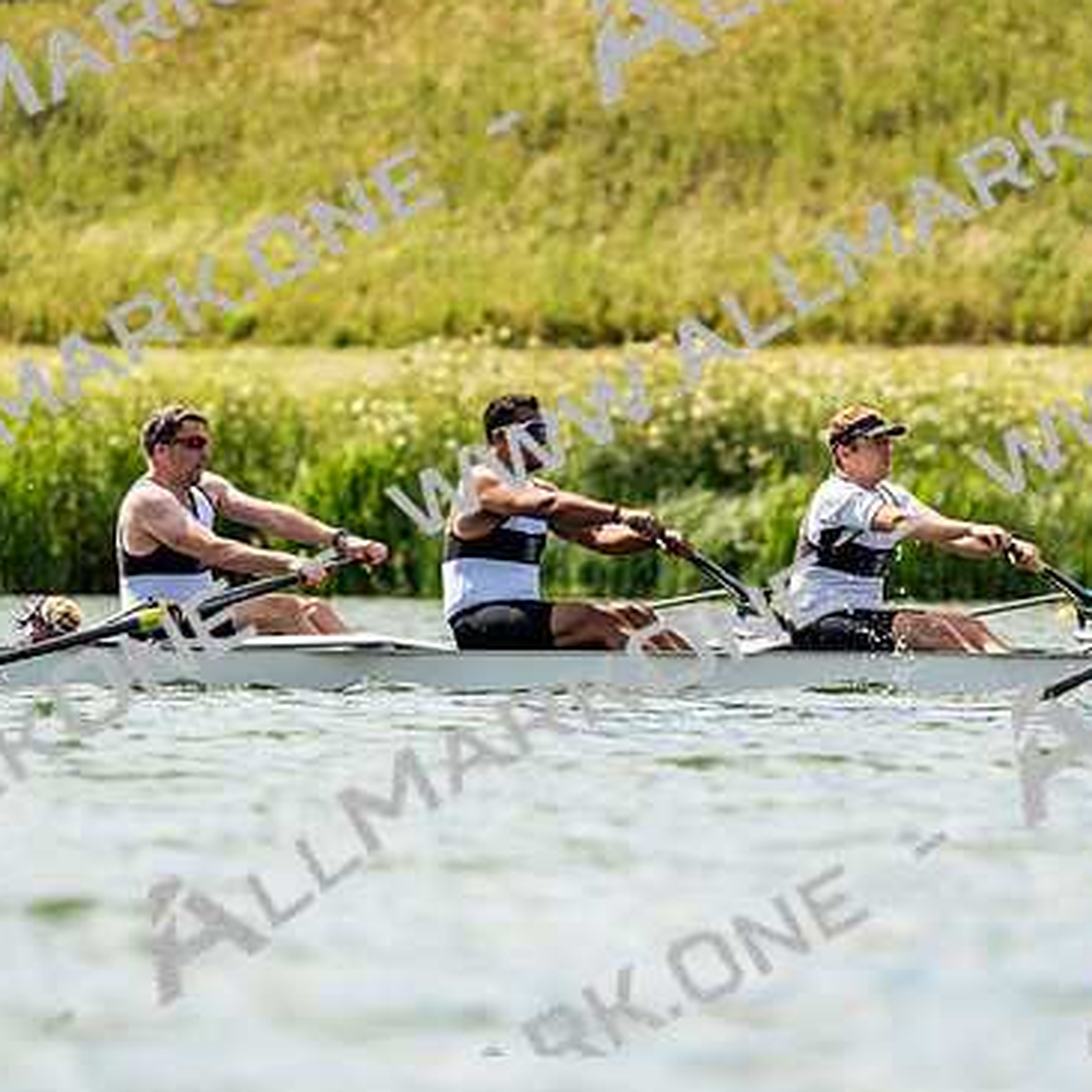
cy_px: 545
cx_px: 755
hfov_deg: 3.1
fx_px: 19951
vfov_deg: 3.1
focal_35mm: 559
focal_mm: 415
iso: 250
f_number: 6.3
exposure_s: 1/2000
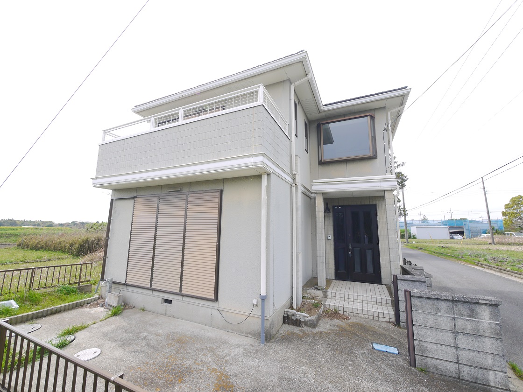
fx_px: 212
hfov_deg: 102.1
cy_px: 196
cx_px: 262
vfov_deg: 85.7
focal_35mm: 14
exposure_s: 1/250
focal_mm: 7
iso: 160
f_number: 6.3
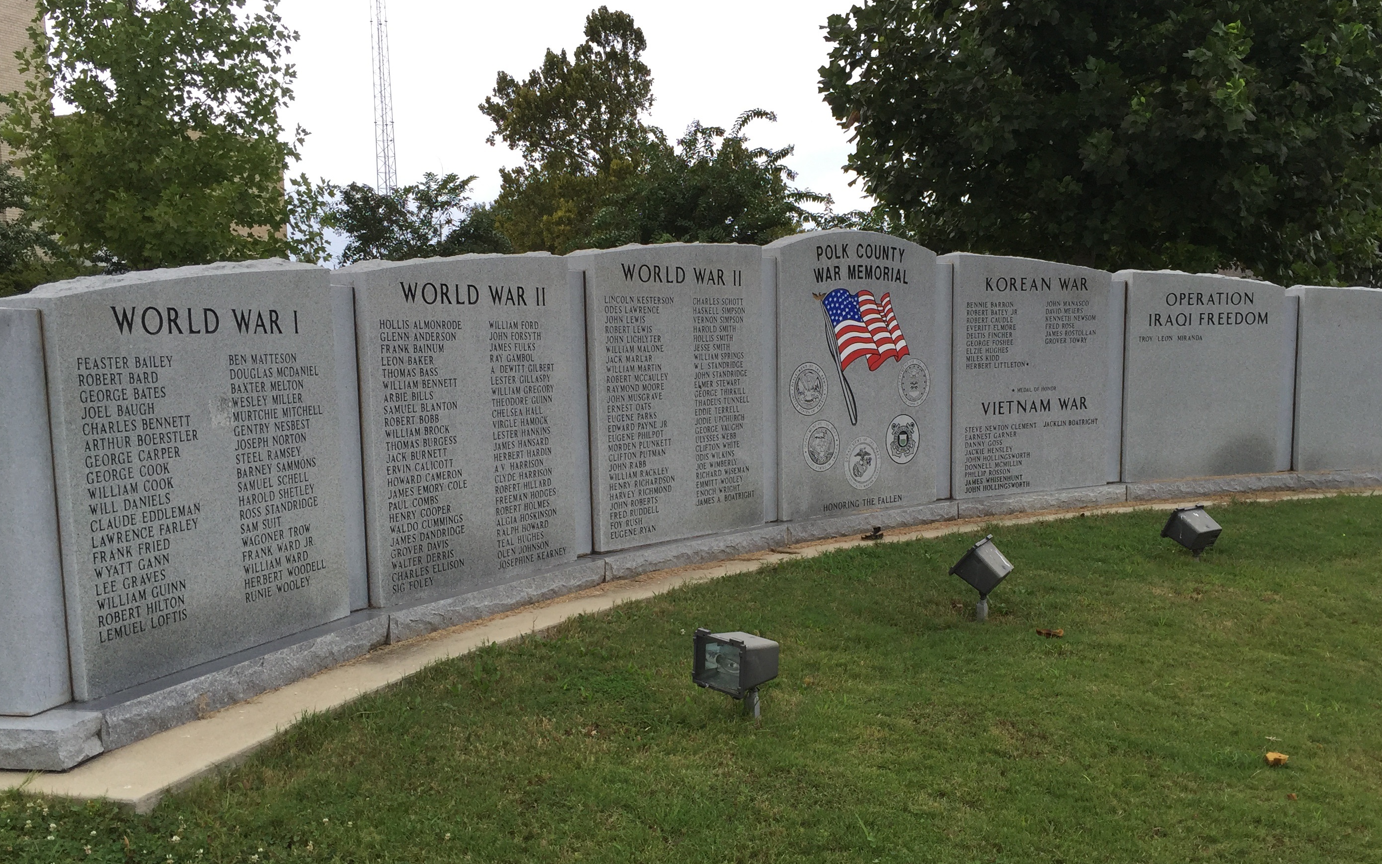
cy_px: 545
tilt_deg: -7.1
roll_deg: +0.1
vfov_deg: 35.1
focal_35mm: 36
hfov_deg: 54.0
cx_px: 738
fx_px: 1356
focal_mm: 4.15
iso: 32
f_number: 2.2
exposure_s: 1/694
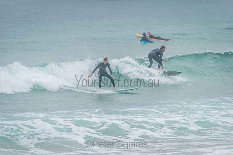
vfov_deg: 2.8
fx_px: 3237
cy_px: 78
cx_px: 116
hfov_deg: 4.1
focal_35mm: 500
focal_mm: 500
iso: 900
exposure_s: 1/320
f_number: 5.6
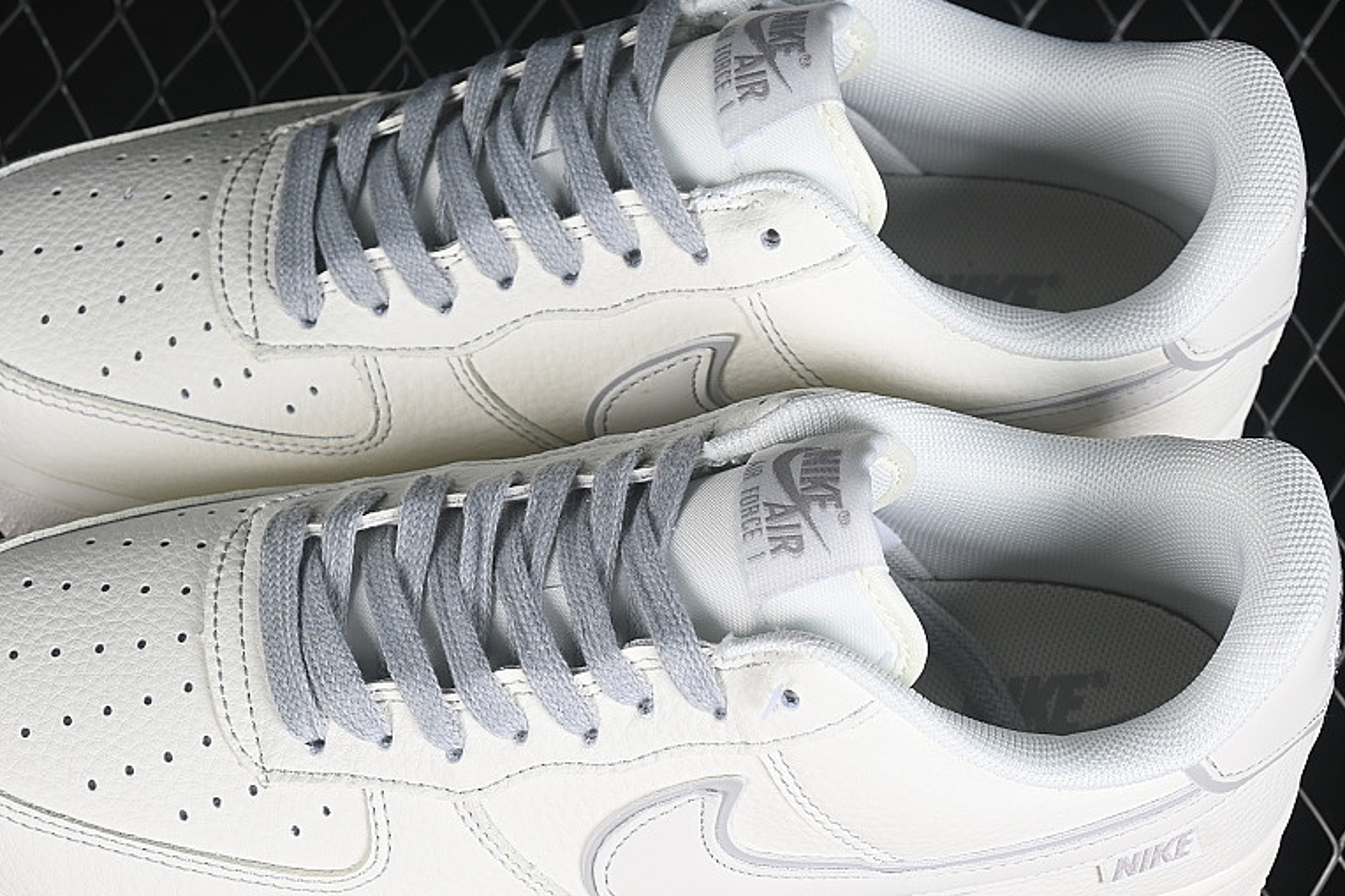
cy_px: 542
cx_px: 609
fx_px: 3959
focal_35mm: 106
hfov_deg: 19.3
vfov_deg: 12.9
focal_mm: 50
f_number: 7.1
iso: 160
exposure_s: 1/80
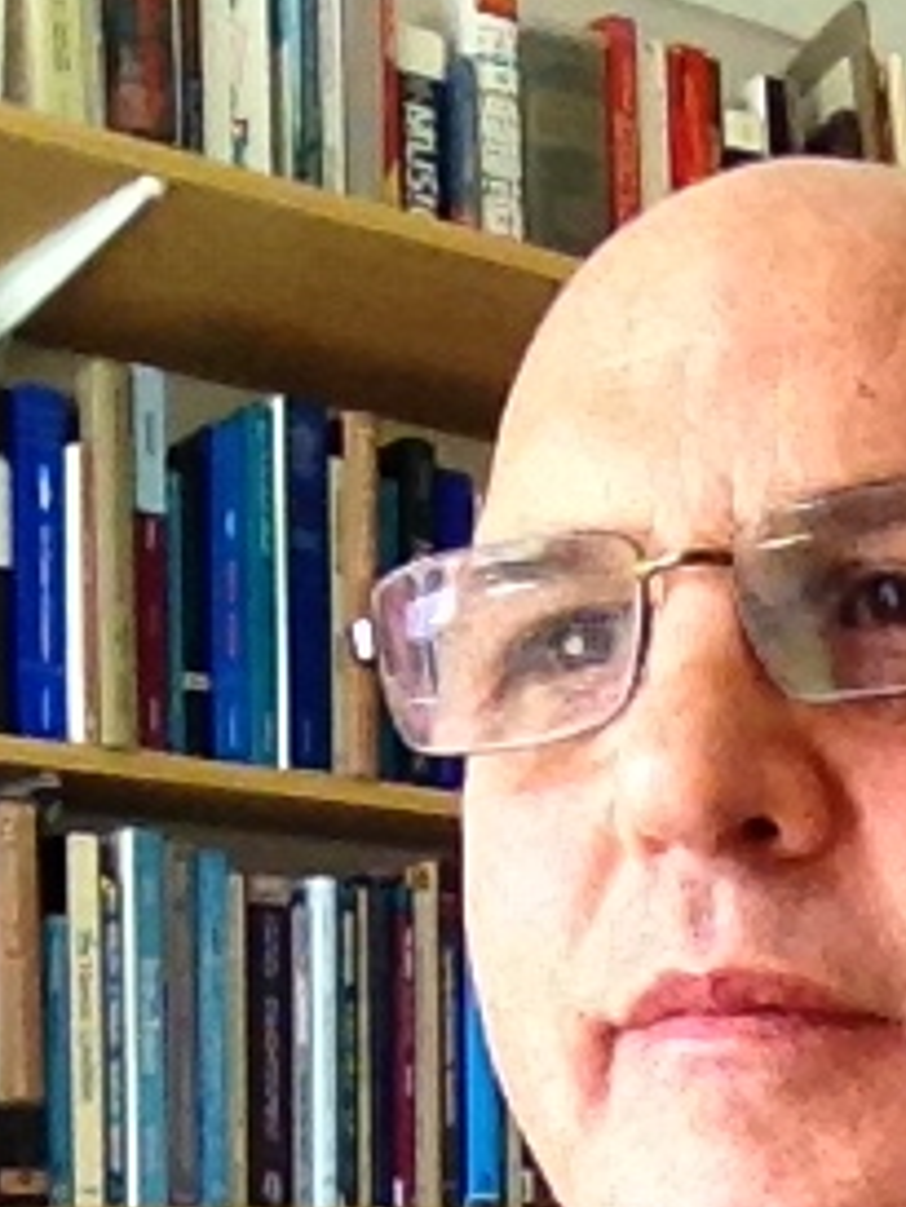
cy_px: 1379
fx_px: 2859
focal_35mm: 82
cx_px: 928
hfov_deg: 17.5
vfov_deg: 22.3
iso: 250
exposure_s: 1/120
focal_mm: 1.85
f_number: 2.4
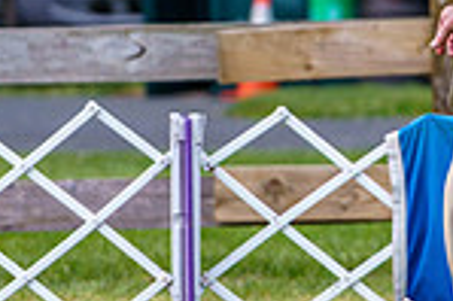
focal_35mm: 667
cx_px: 641
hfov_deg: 3.1
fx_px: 8384
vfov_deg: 2.1
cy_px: 14
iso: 200
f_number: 4
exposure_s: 1/500
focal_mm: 171
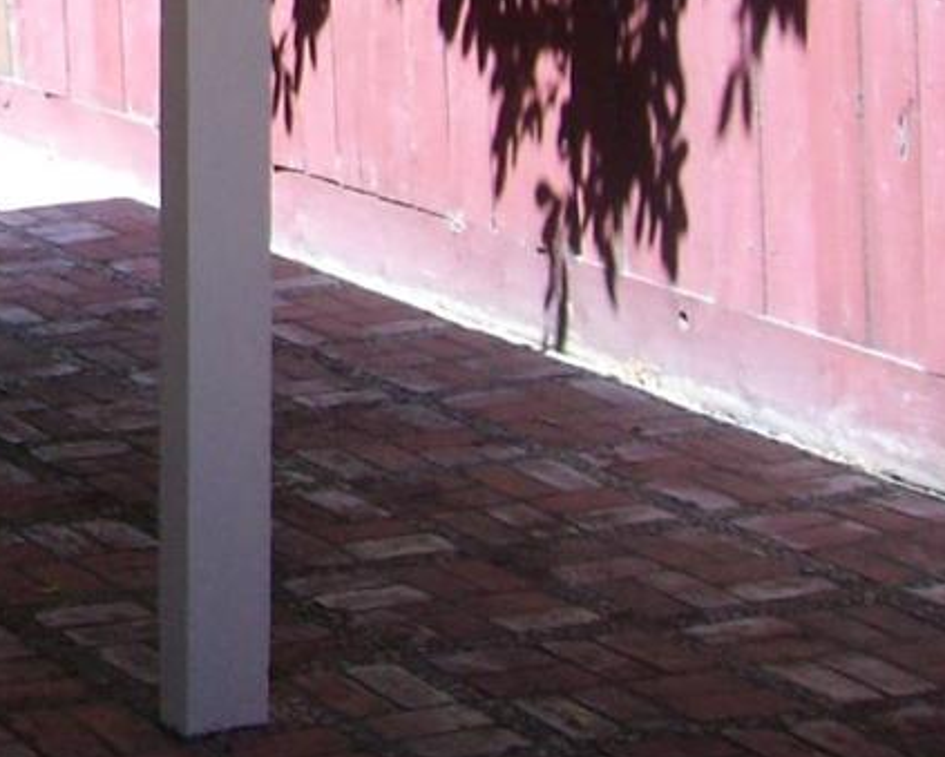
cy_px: -442
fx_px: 3387
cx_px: -623
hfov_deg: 14.4
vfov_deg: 12.1
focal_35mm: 121
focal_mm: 5.8
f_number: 2.8
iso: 80
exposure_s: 1/182
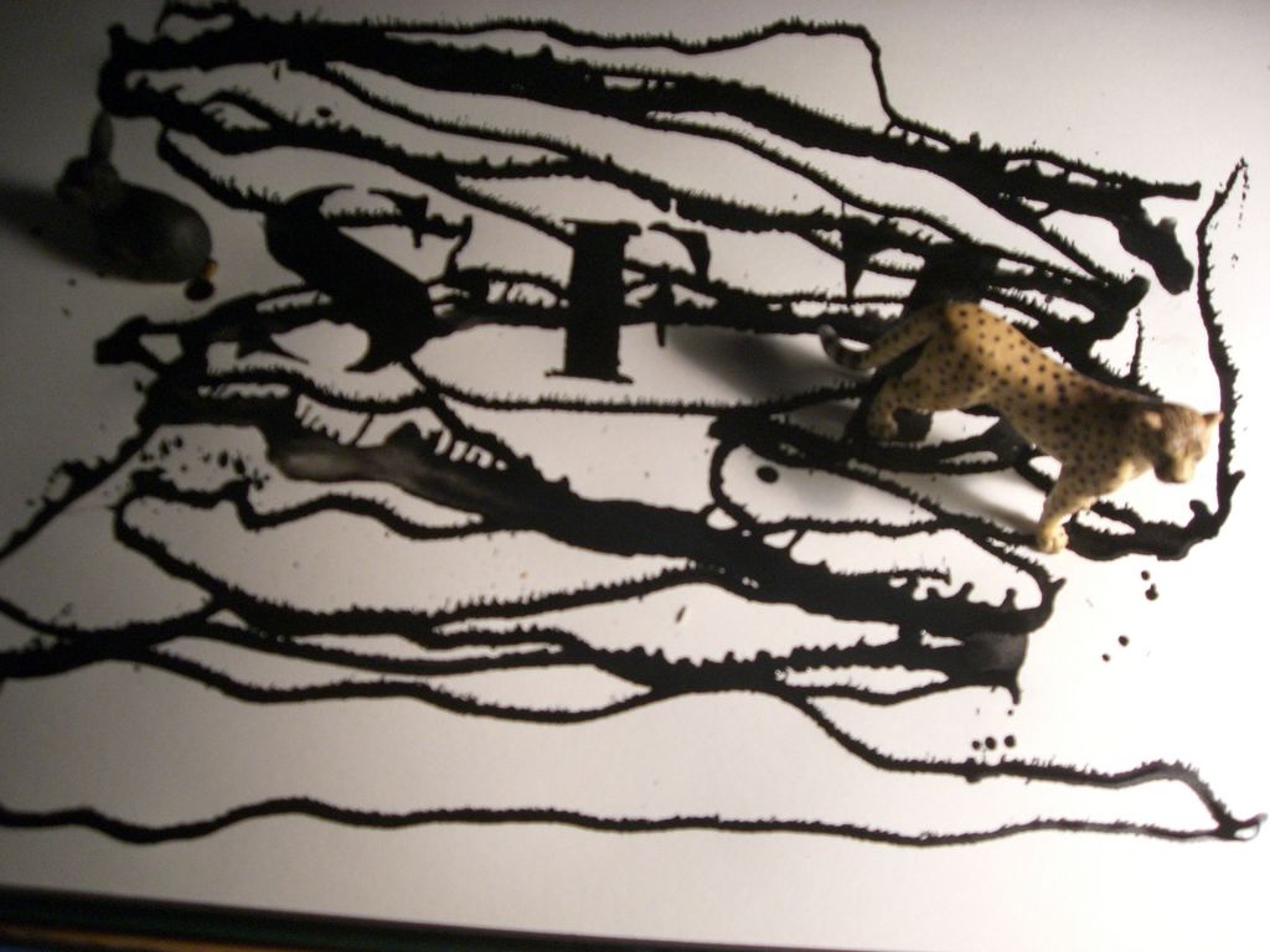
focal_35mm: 38
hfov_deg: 49.0
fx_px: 1394
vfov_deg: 37.7
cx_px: 635
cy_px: 476
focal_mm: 6.2
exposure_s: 1/125
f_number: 2.7
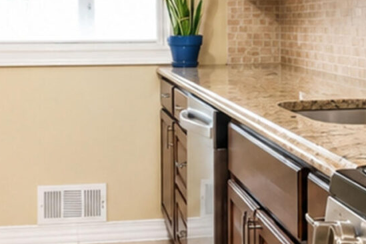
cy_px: 18
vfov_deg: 19.1
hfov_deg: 28.8
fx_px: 712
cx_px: 209
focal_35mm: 70
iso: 1600
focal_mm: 10
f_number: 4.5
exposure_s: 1/40
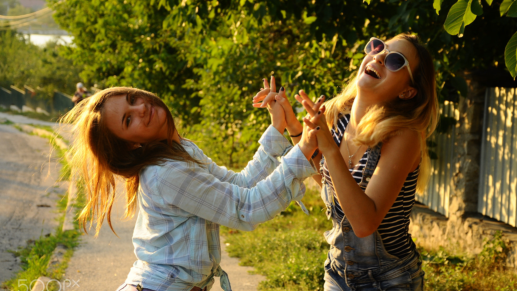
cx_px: 264
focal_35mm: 81
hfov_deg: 26.2
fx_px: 1110
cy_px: 153
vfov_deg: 14.9
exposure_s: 1/125
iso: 200
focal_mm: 50
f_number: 5
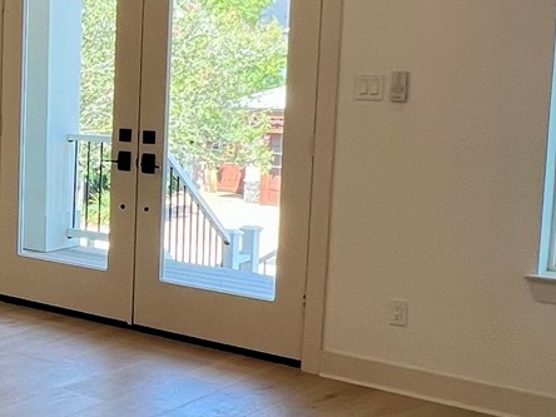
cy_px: 184
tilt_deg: -5.9
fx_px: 964
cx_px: -219
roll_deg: +0.0
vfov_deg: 24.4
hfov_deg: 26.0
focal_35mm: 60
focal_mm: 1.57
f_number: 1.8
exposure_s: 1/120
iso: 50
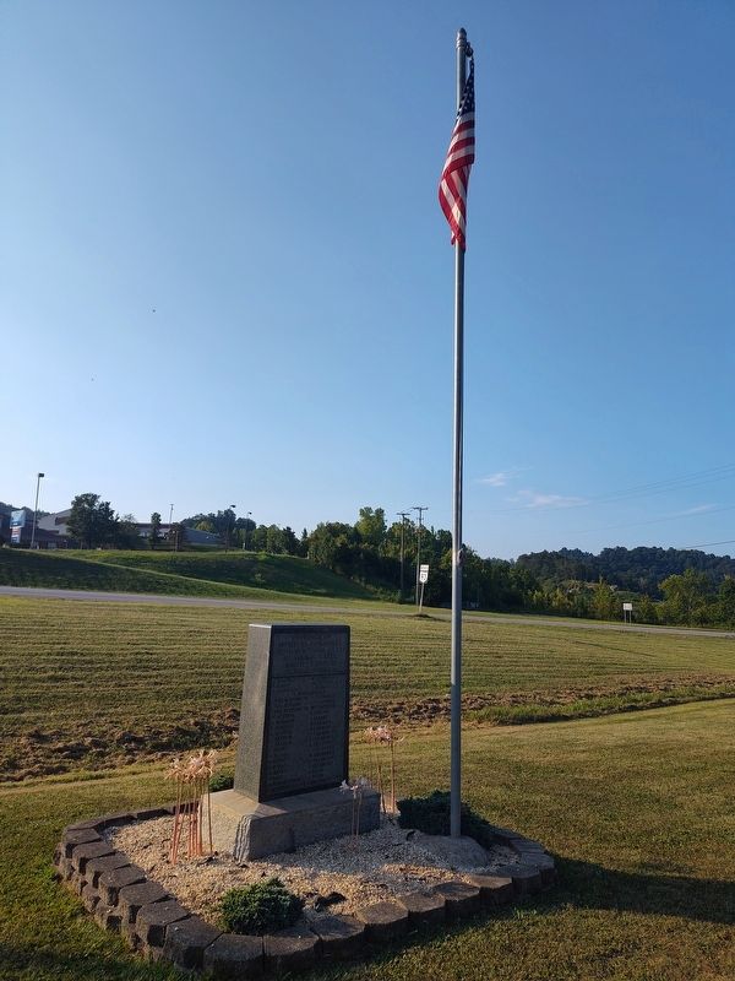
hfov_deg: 58.9
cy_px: 490
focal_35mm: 23
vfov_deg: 73.9
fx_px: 651
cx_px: 368
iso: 100
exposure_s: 1/1442
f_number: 1.8
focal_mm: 5.56
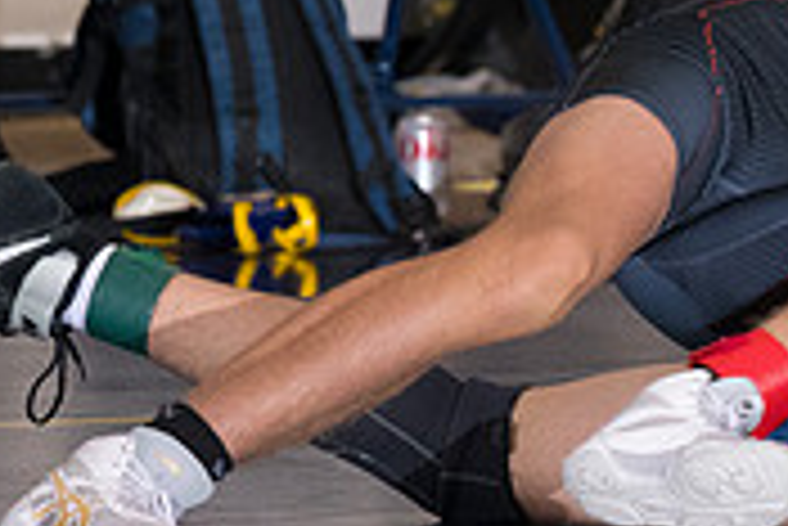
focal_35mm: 967
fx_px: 21184
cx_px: 1279
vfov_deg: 1.4
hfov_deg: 2.1
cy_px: 391
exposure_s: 1/250
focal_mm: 195
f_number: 5.6
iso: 2000
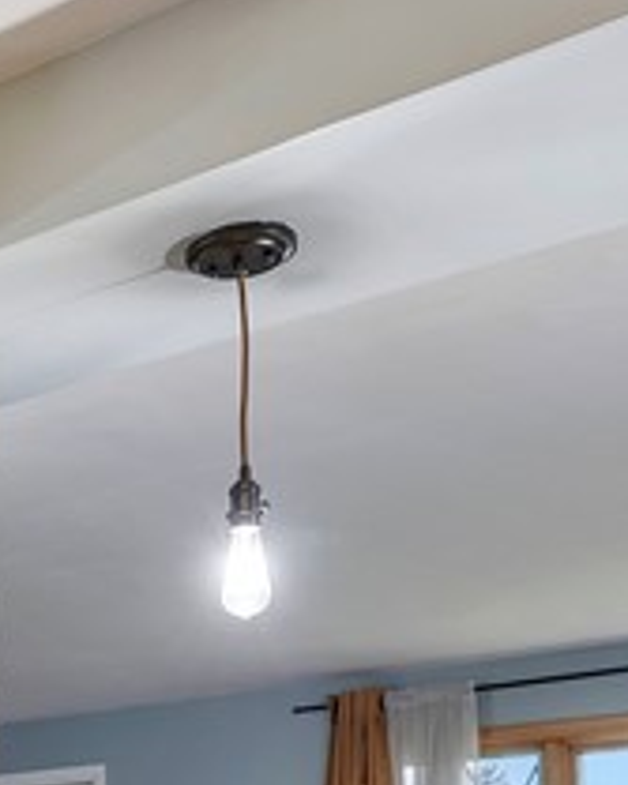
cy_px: 973
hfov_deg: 16.5
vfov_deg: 22.3
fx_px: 1813
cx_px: -500
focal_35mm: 78
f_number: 3.5
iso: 400
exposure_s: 1/40
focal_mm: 16
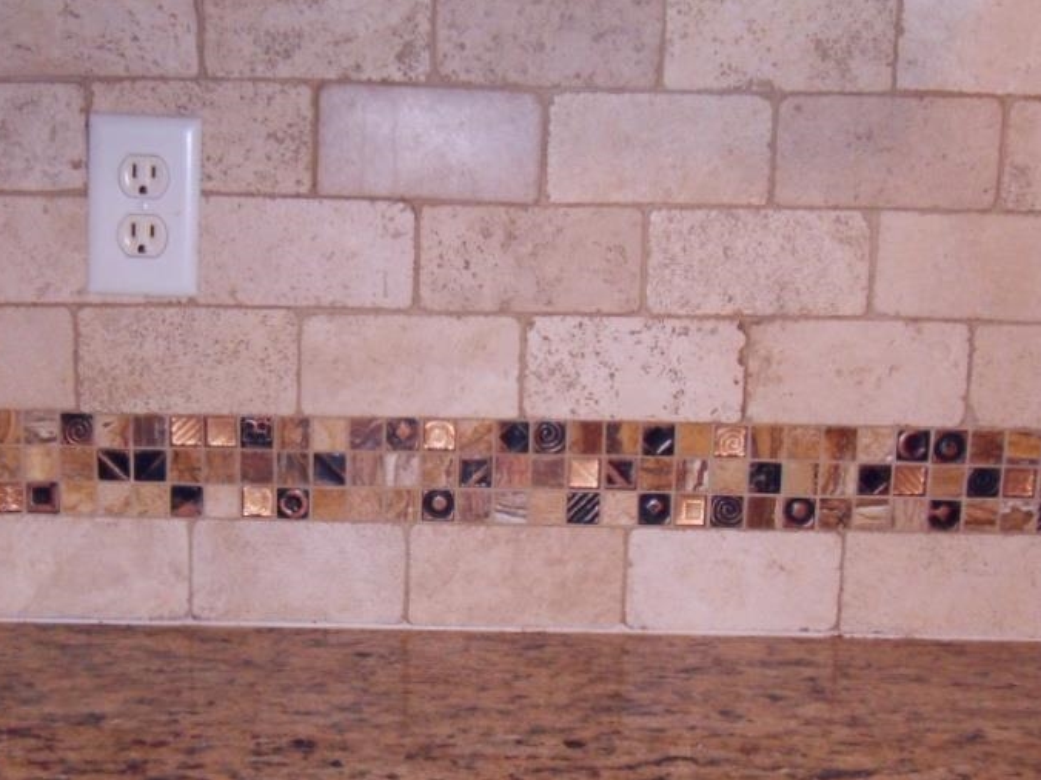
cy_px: 488
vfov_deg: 27.4
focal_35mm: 53
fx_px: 1594
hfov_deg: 36.1
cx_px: 425
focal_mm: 6.3
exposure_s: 1/45
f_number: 3.5
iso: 400
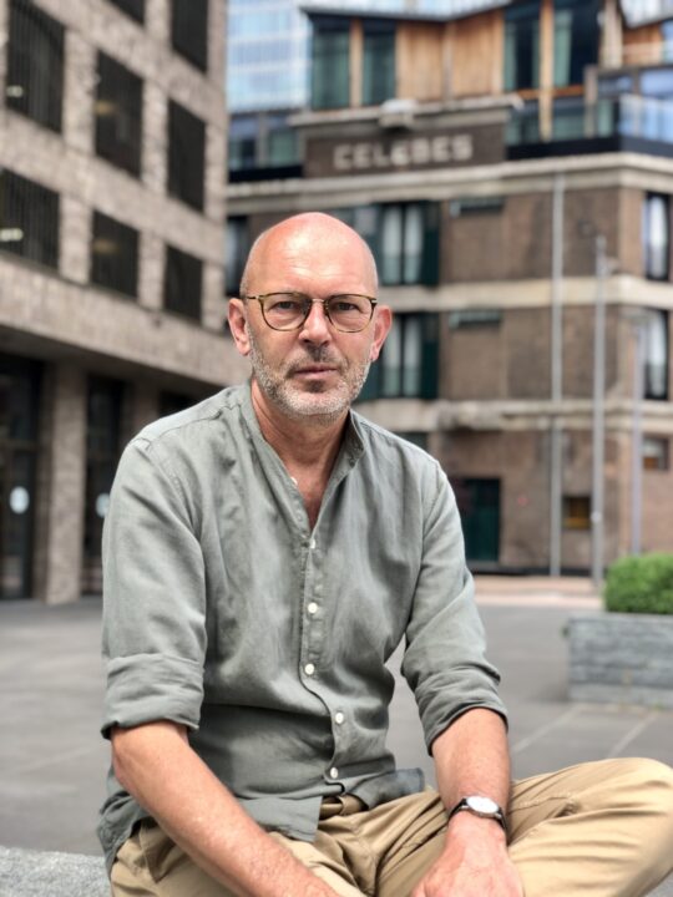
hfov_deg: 28.0
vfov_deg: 36.8
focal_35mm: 52
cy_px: 448
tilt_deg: +5.0
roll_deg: -1.2
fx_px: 1348
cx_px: 336
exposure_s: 1/149
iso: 16
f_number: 2.4
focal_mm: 6
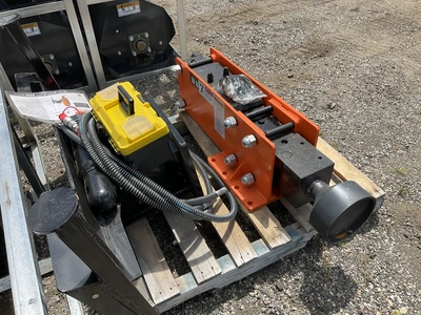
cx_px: 210
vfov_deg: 48.2
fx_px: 353
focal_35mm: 29
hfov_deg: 61.7
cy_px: 158
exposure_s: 1/1534
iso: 25
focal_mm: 3
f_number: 1.8
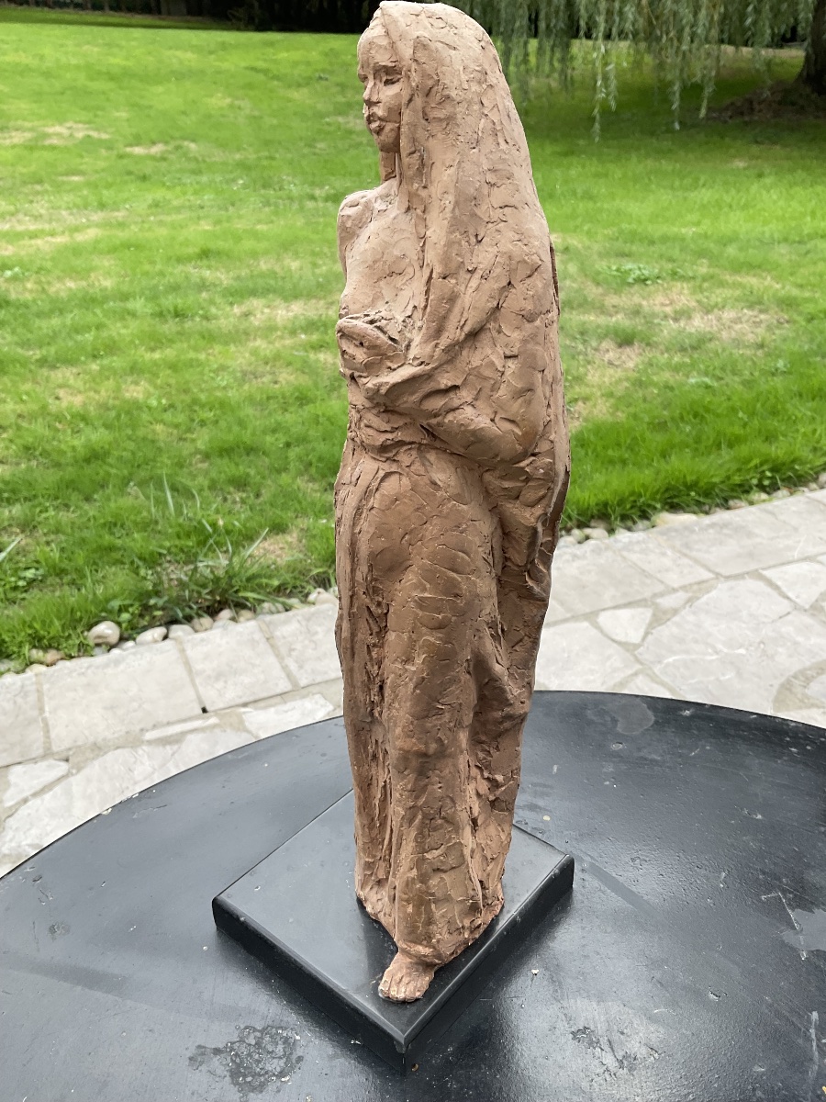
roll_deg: +0.4
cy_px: 551
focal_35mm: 29
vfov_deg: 61.7
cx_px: 413
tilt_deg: -27.7
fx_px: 923
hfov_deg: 48.2
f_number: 1.8
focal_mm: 3
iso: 16
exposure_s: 1/165
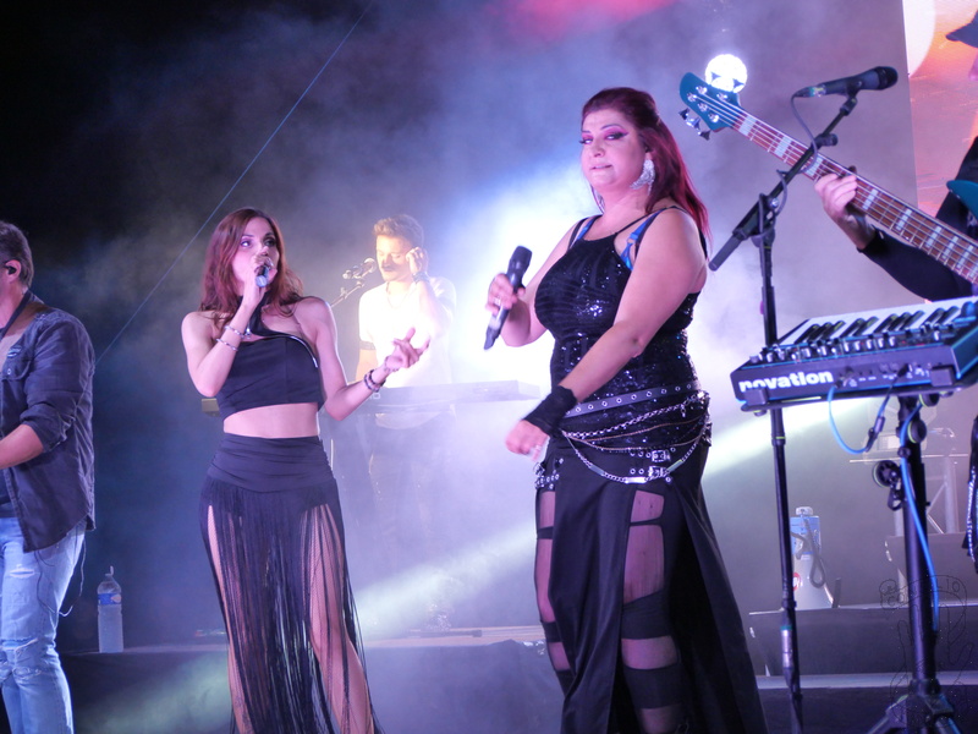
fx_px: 2543
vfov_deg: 16.4
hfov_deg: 21.8
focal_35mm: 90
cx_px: 489
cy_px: 367
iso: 1600
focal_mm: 45
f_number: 4
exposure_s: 1/160
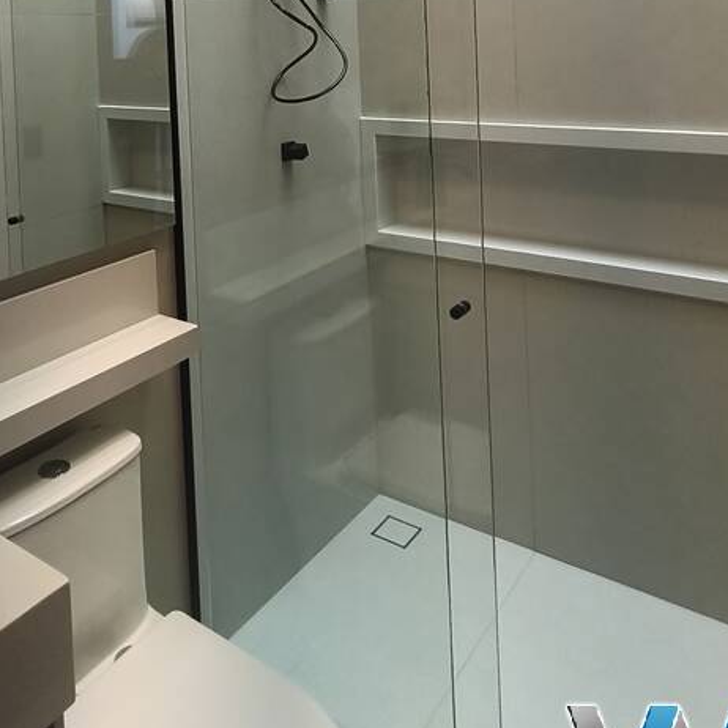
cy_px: 49
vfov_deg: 46.4
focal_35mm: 31
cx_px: 222
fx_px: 738
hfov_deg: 51.2
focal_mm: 1.67
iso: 50
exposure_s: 1/215
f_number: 2.2
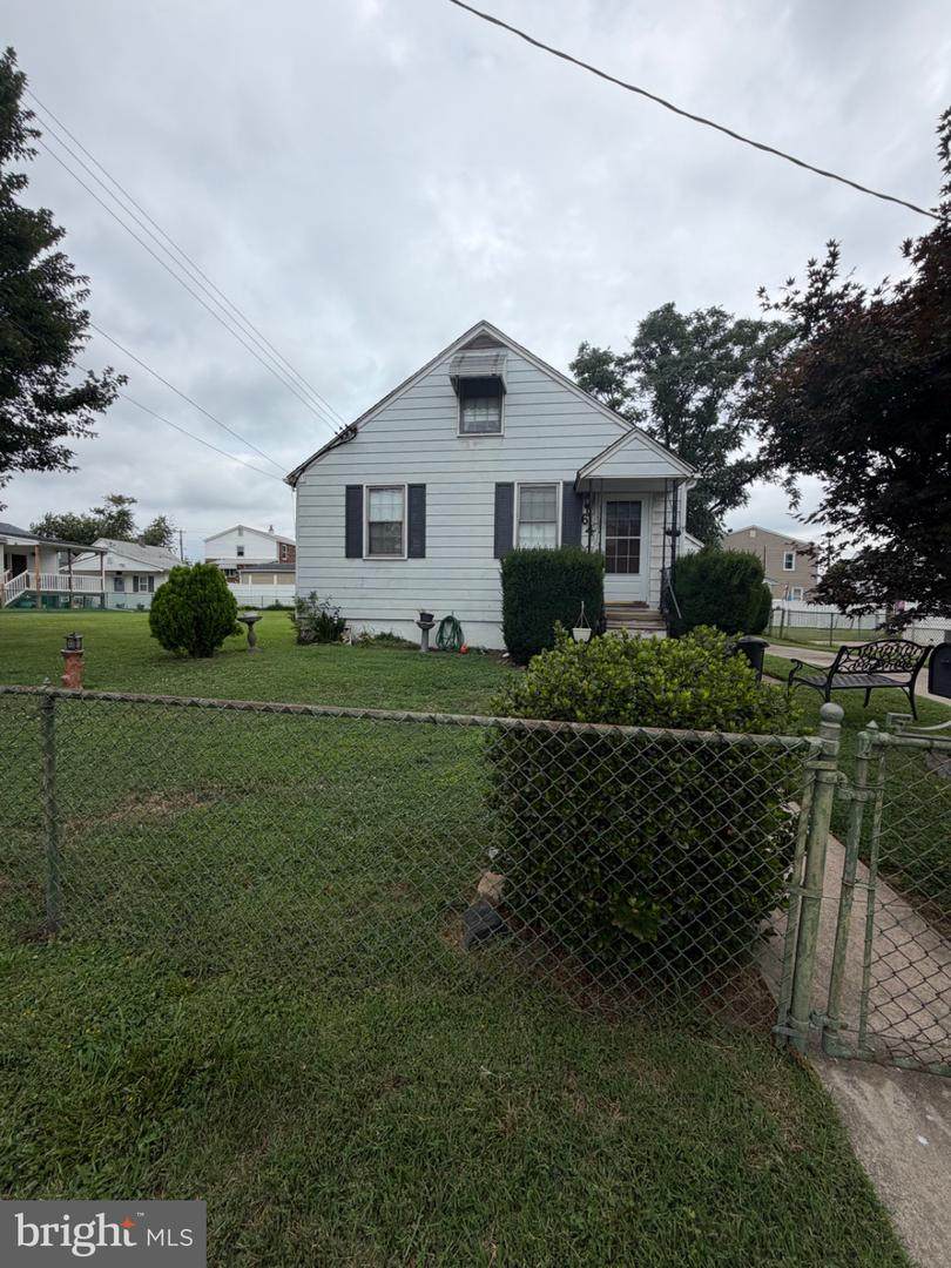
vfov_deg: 102.1
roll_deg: -1.2
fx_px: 513
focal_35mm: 14
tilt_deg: -3.9
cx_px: 476
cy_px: 634
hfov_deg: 85.7
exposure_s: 1/1068
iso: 20
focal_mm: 2.22
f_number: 2.2
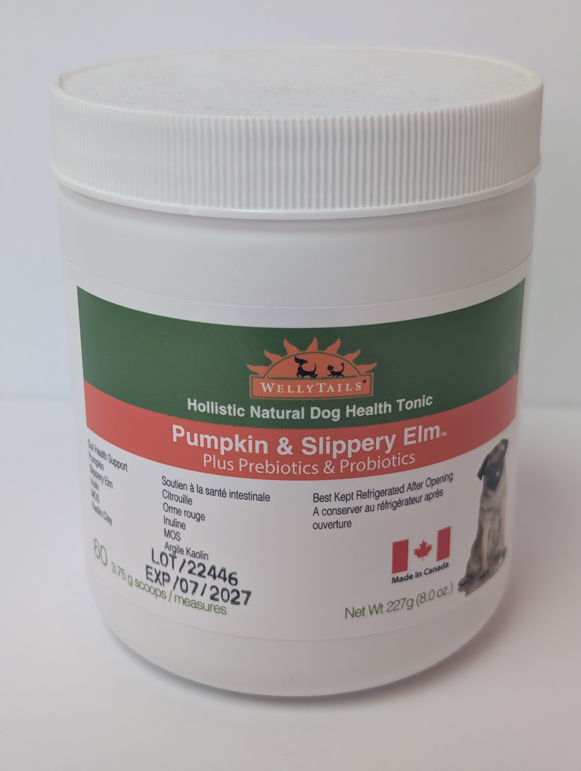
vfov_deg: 38.9
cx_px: 290
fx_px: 1094
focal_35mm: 49
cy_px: 386
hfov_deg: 29.7
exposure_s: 1/120
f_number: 1.68
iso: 199
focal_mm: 6.9
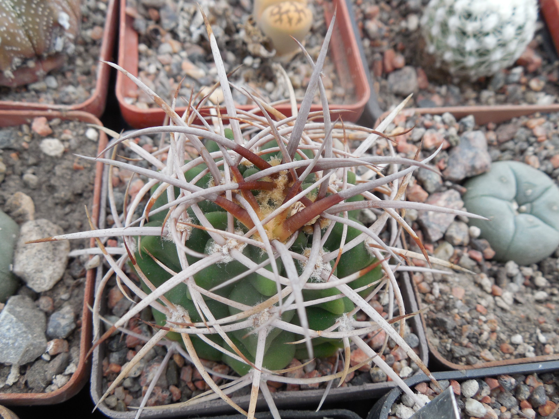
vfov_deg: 45.4
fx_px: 501
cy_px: 210
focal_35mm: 31
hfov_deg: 58.4
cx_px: 280
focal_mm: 5.6
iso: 125
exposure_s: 1/80
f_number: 3.6
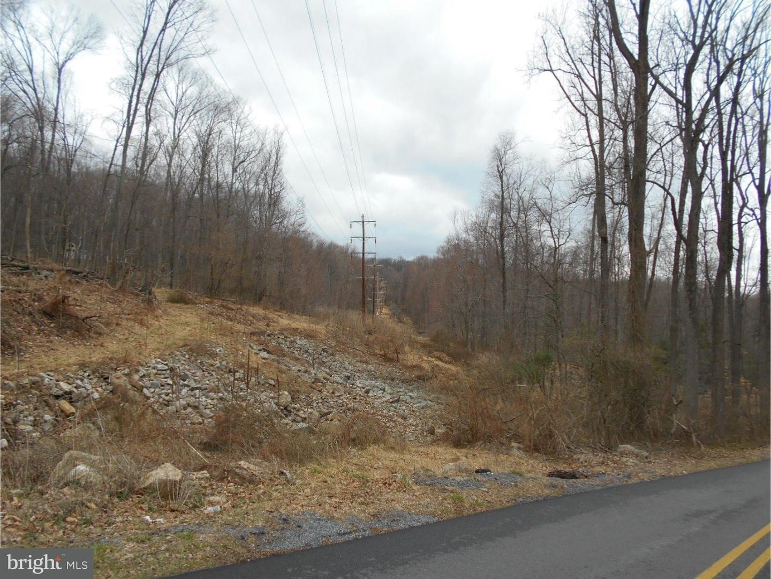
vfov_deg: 53.1
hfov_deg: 67.3
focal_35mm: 26
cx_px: 386
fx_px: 579
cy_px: 290
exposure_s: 1/500
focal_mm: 4.6
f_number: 3.2
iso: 80
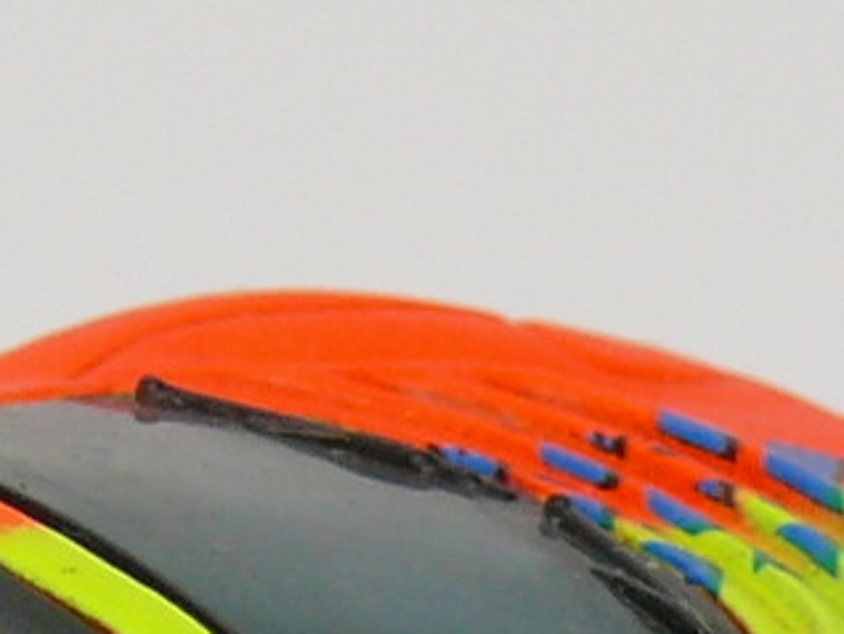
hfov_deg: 3.8
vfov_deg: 2.9
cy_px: 769
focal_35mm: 518
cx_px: -8
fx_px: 12639
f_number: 4
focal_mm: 13.5
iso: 100
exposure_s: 1/30
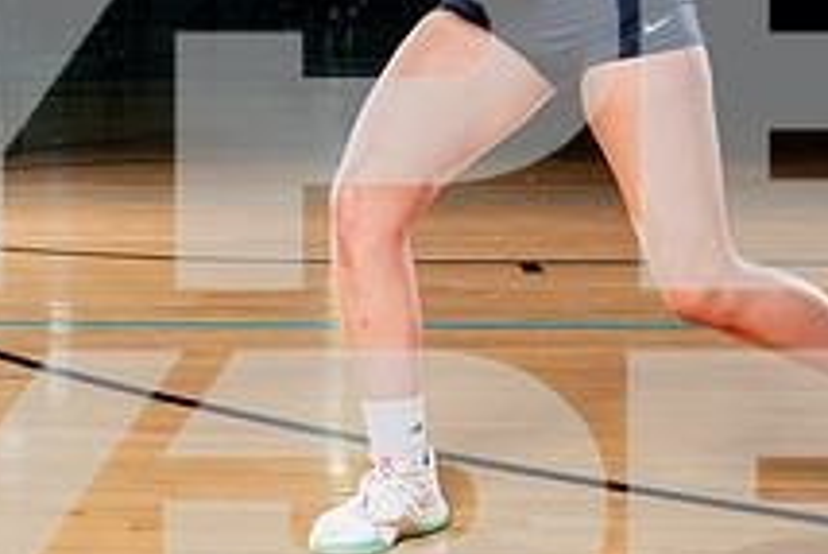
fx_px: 2255
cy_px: 87
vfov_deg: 13.9
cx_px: 101
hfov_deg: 20.4
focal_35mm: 98
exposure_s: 1/250
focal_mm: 35
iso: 250
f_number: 5.6
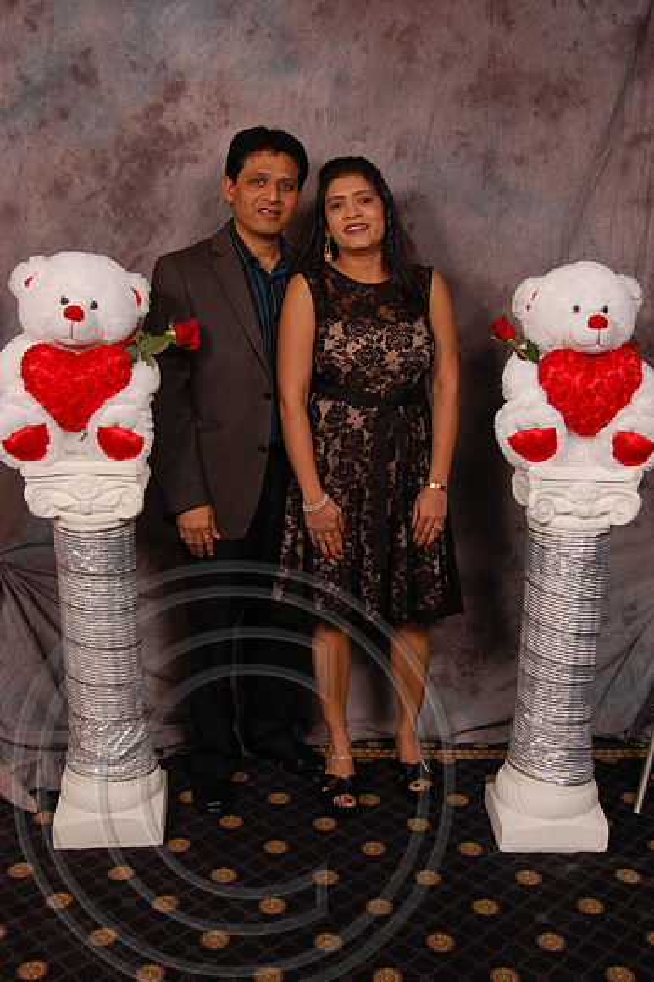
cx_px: 327
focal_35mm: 36
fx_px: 982
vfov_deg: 53.2
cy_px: 491
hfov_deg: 36.8
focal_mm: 24
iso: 400
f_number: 5.6
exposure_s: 1/200
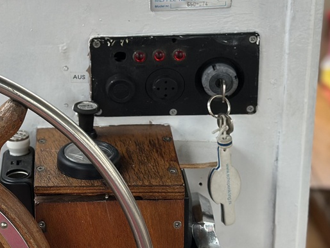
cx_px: -26
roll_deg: +1.5
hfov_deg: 17.0
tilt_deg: -17.5
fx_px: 1068
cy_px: 49
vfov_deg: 13.2
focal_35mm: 112
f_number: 1.78
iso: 80
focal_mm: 6.86
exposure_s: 1/262
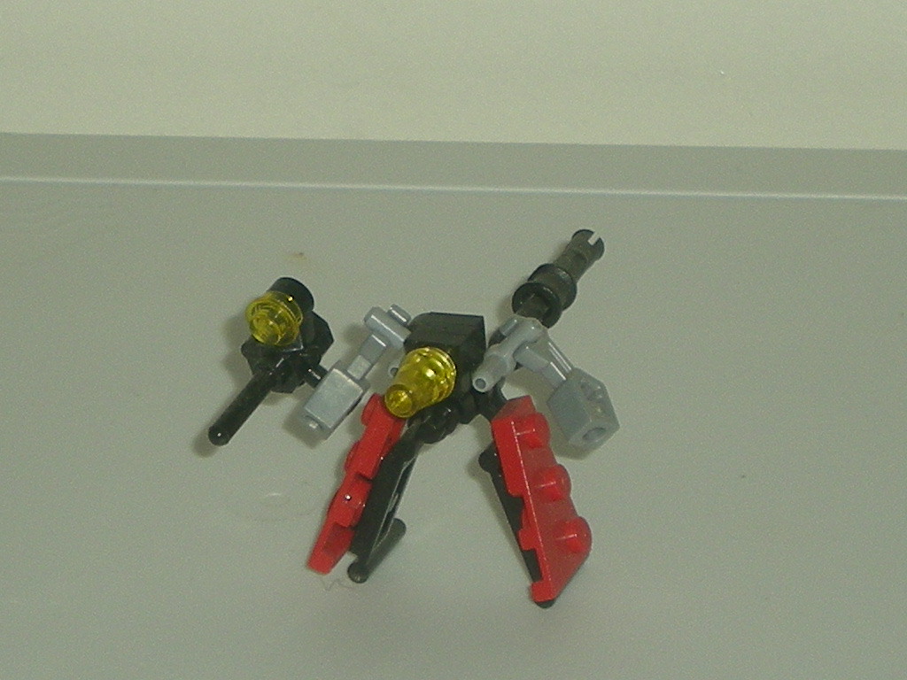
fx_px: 1939
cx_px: 454
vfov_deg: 19.9
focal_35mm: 74
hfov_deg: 26.3
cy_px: 340
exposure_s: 1/120
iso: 50
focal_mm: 12.3
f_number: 4.6
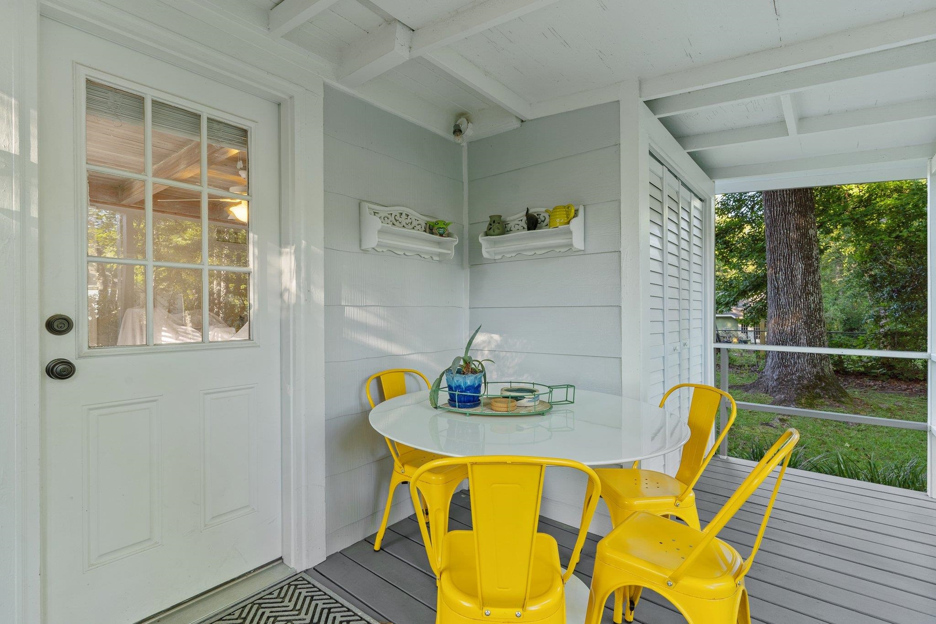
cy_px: 312
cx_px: 468
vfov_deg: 70.4
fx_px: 442
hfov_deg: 93.3
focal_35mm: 17
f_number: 9
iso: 100
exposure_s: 1.6
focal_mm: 17
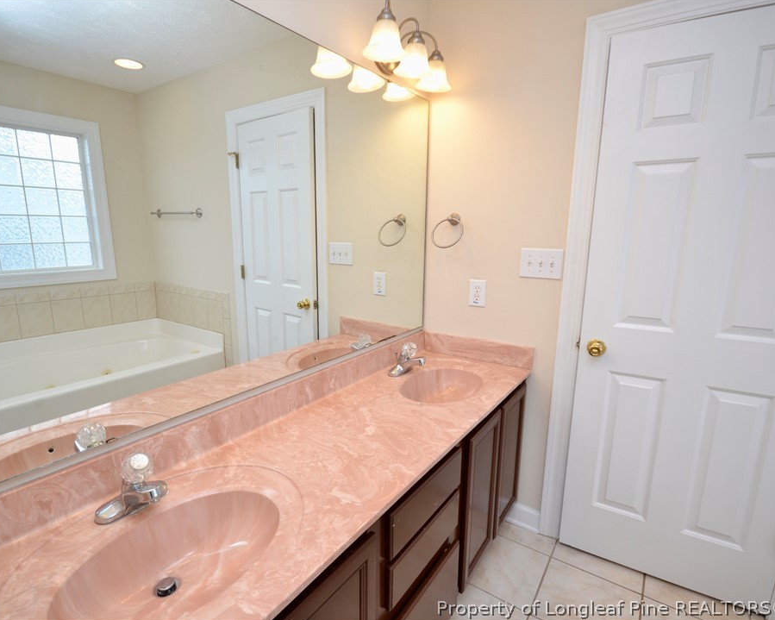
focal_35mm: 17
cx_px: 376
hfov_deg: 89.6
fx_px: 390
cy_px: 310
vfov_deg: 77.0
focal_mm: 10
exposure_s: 1/125
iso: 280
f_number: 5.6
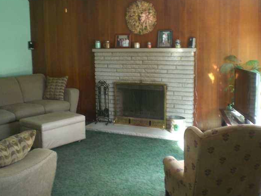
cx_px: 117
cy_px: 96
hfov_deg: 42.9
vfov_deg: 32.9
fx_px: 332
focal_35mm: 44
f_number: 3.1
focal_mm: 6.3
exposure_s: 1/8
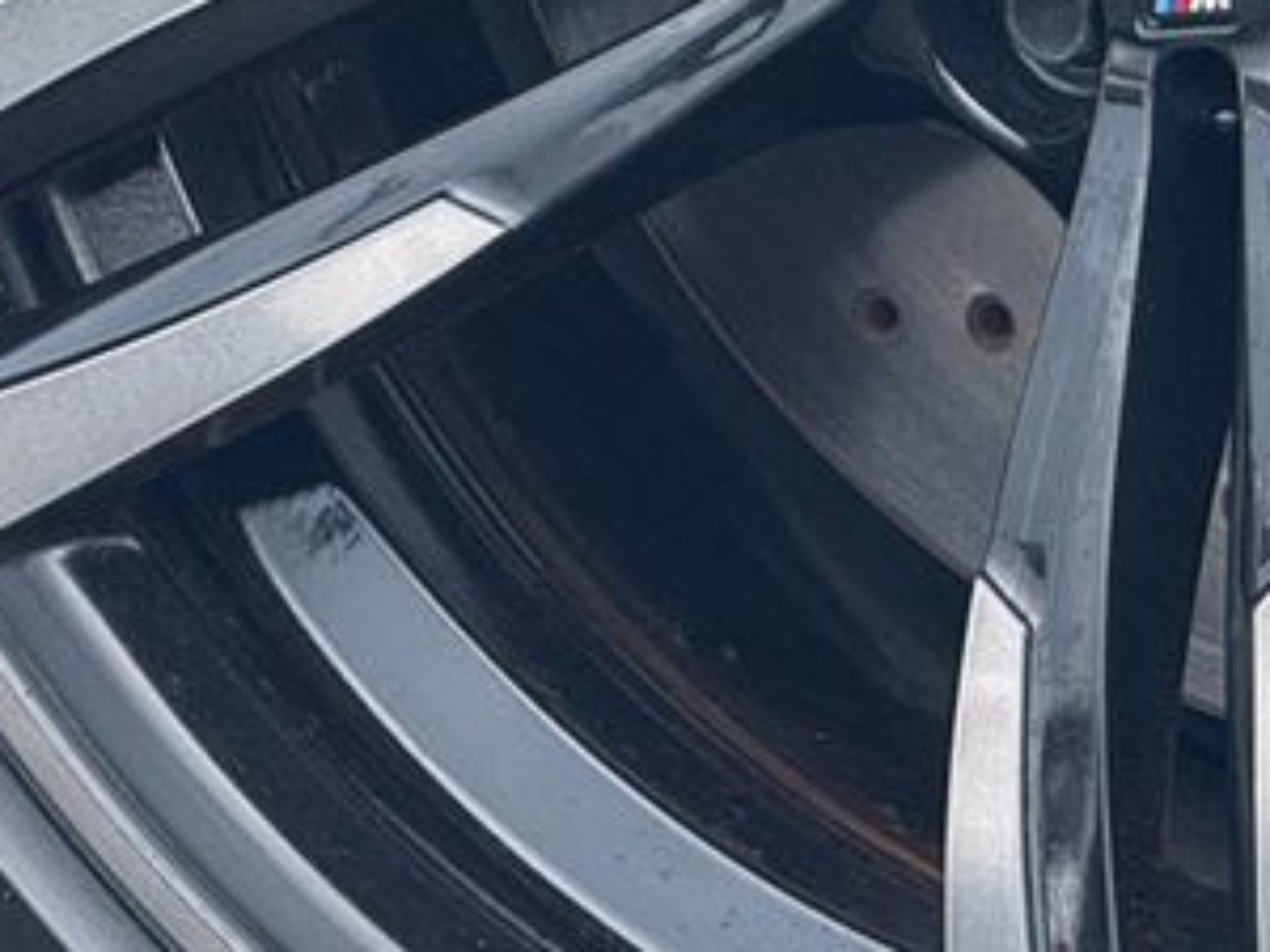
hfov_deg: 4.8
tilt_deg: -16.4
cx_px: 1359
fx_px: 15042
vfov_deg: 3.6
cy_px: -364
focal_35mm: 410
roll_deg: -2.4
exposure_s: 1/313
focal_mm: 15.66
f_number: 2.8
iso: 50
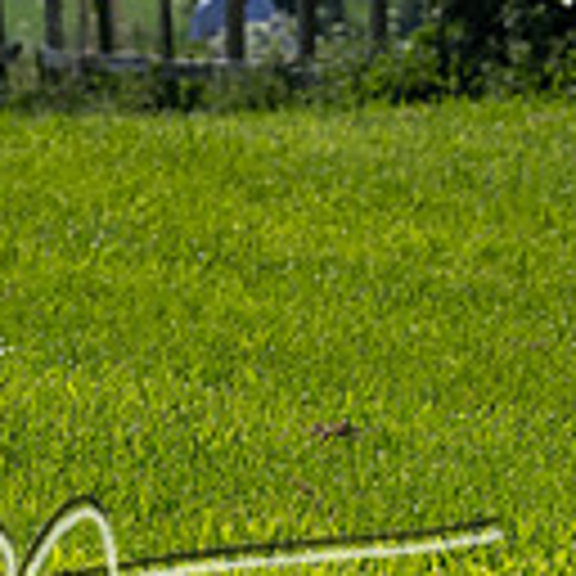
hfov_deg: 1.7
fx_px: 19710
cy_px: -212
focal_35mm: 1047
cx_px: -683
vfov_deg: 1.7
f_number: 5
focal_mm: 145
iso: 200
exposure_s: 1/2000
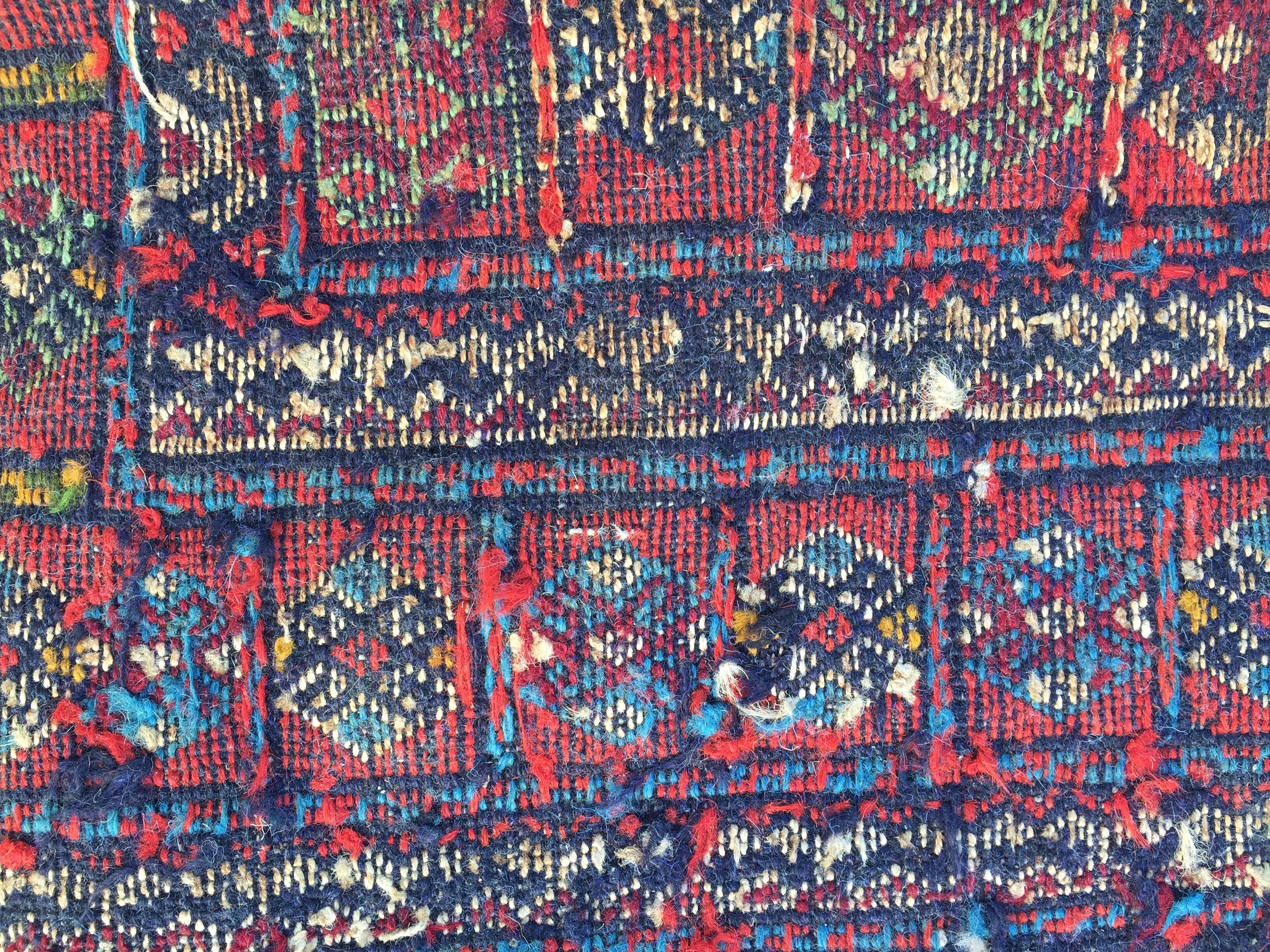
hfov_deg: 61.7
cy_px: 476
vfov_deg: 48.2
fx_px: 1064
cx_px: 635
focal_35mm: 29
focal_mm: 4.15
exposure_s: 1/100
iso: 40
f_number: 2.2
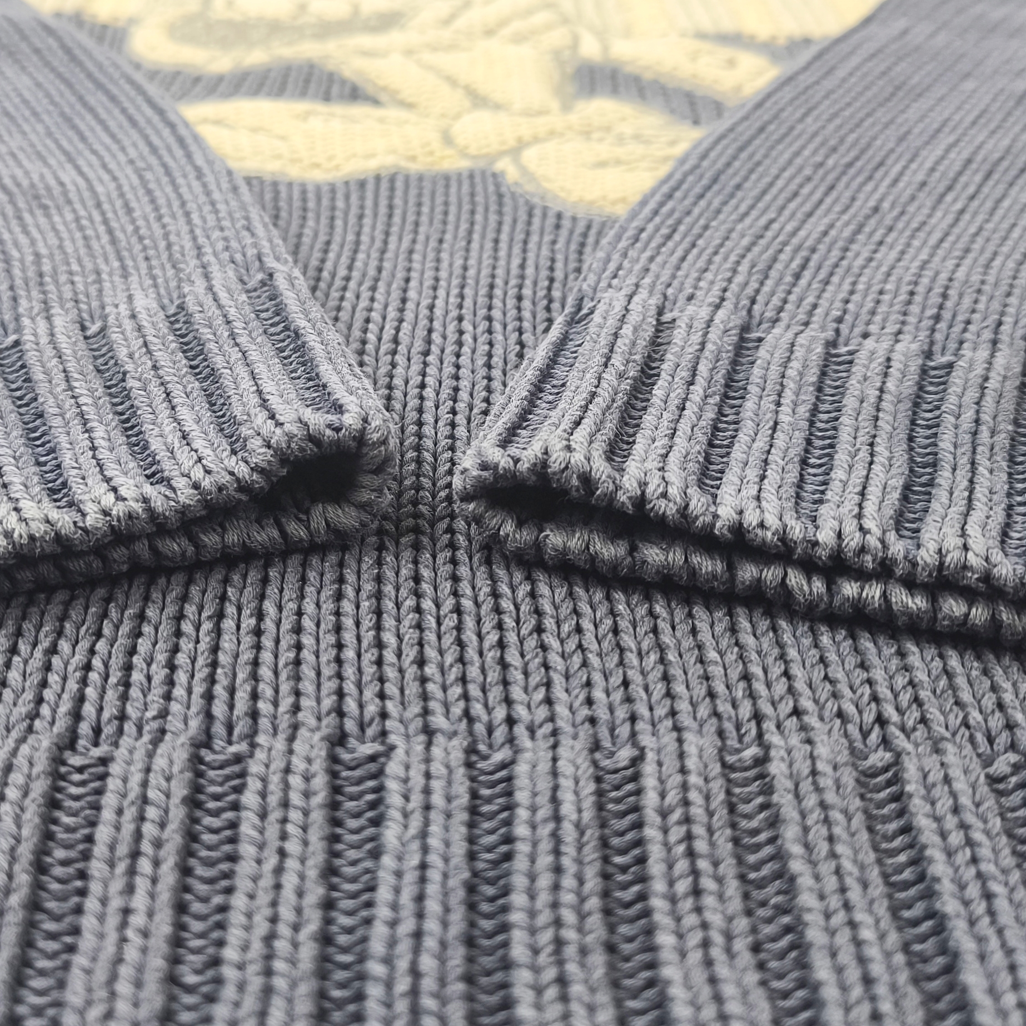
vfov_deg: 37.5
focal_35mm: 45
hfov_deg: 37.4
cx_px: 418
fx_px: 1509
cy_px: 490
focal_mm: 6.92
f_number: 1.9
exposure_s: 1/100
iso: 100
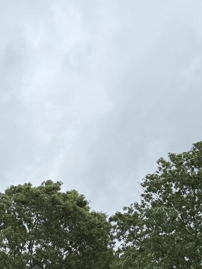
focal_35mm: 79
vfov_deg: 22.4
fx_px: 614
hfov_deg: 18.5
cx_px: 32
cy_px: 340
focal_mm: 6.76
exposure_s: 1/1366
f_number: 1.78
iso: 80
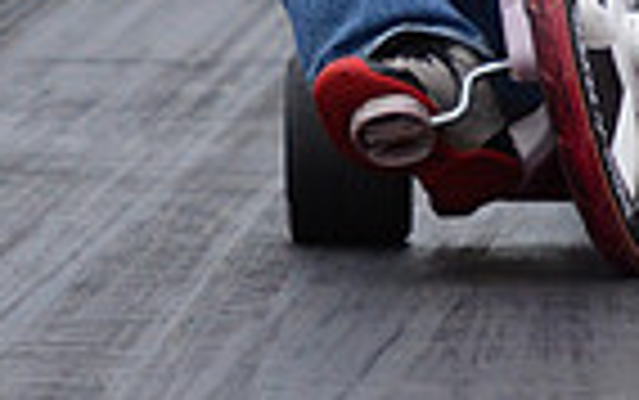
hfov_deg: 1.7
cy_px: -279
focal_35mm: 1243
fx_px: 21664
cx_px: 382
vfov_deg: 1.1
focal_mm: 200
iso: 1000
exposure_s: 1/2500
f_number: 6.3
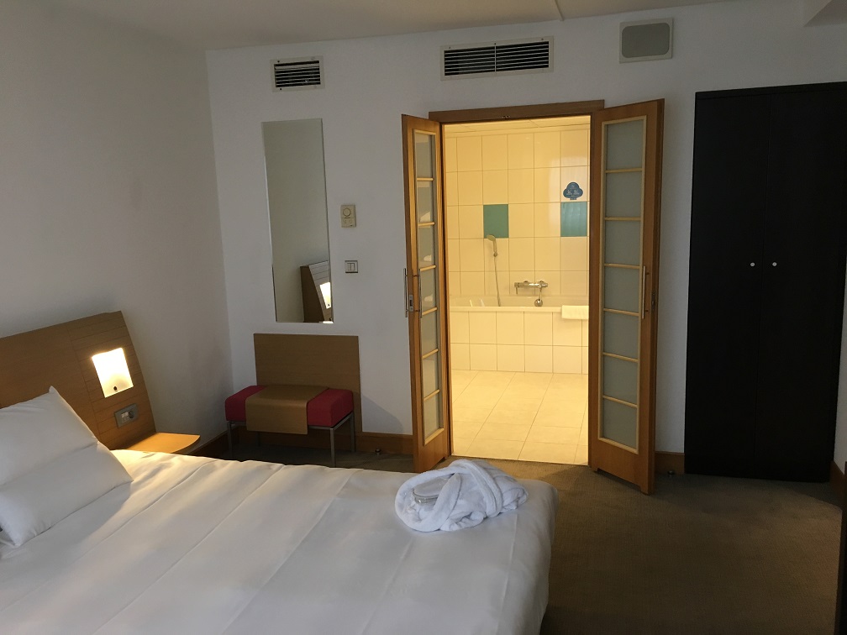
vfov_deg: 48.2
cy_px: 318
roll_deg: +2.2
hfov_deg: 61.7
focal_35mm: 29
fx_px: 710
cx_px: 424
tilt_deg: -9.0
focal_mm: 4.15
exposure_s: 1/33
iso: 125
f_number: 2.2
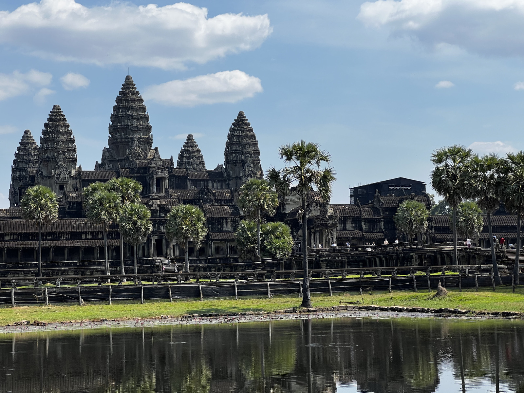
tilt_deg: +4.4
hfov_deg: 25.3
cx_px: 262
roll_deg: +2.0
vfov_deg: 19.1
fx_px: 1166
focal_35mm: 77
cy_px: 196
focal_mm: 9
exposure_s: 1/995
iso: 32
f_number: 2.8
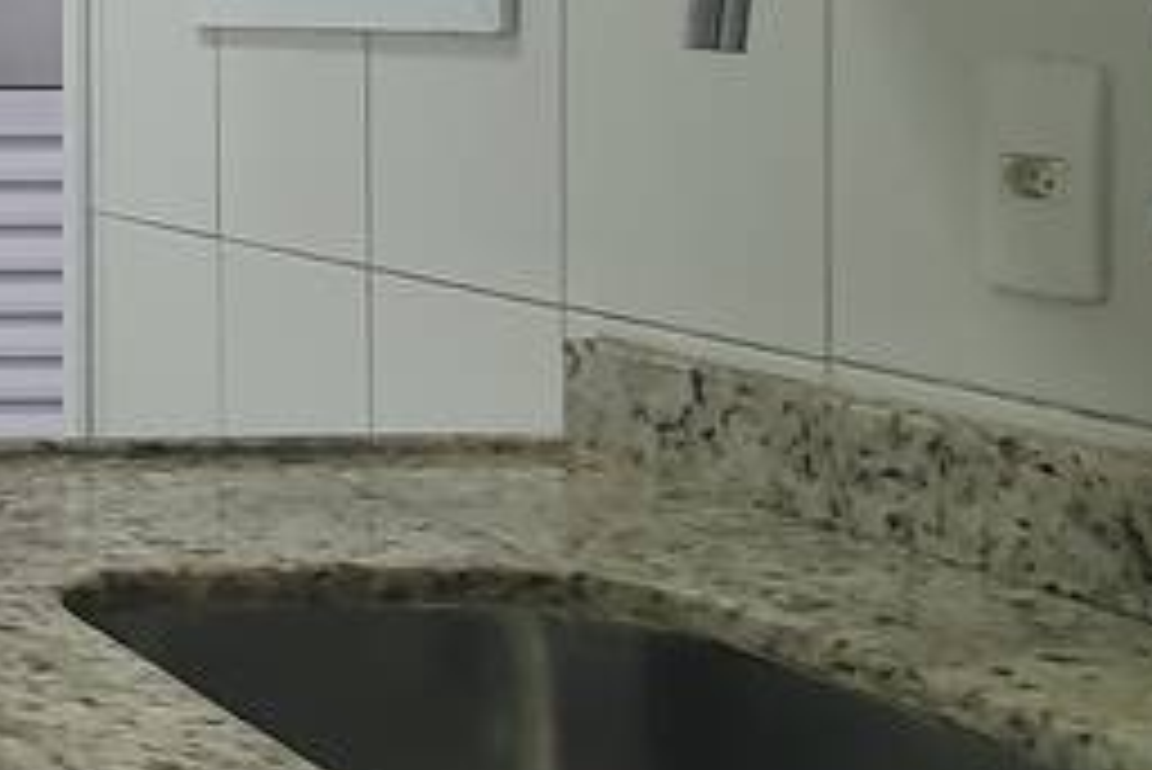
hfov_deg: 20.0
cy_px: -41
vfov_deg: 17.5
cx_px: -873
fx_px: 2433
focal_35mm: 76
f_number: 2.2
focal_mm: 1.8
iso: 200
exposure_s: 1/60
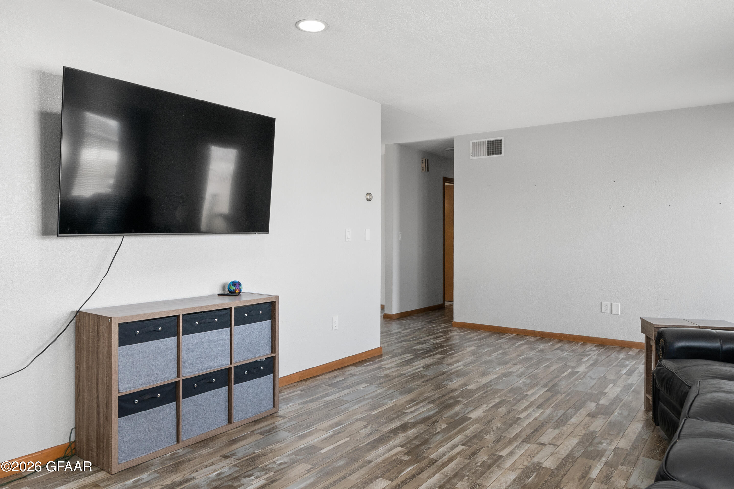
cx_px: 367
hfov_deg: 73.7
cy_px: 244
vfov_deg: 53.1
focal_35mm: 24
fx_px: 489
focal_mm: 16
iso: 320
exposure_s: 1/15
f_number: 7.1
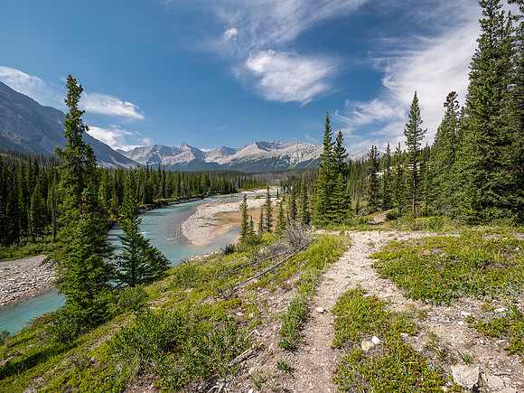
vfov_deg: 71.6
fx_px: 272
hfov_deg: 87.8
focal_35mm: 18
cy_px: 196
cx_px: 262
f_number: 8
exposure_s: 1/100
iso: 200
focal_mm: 9
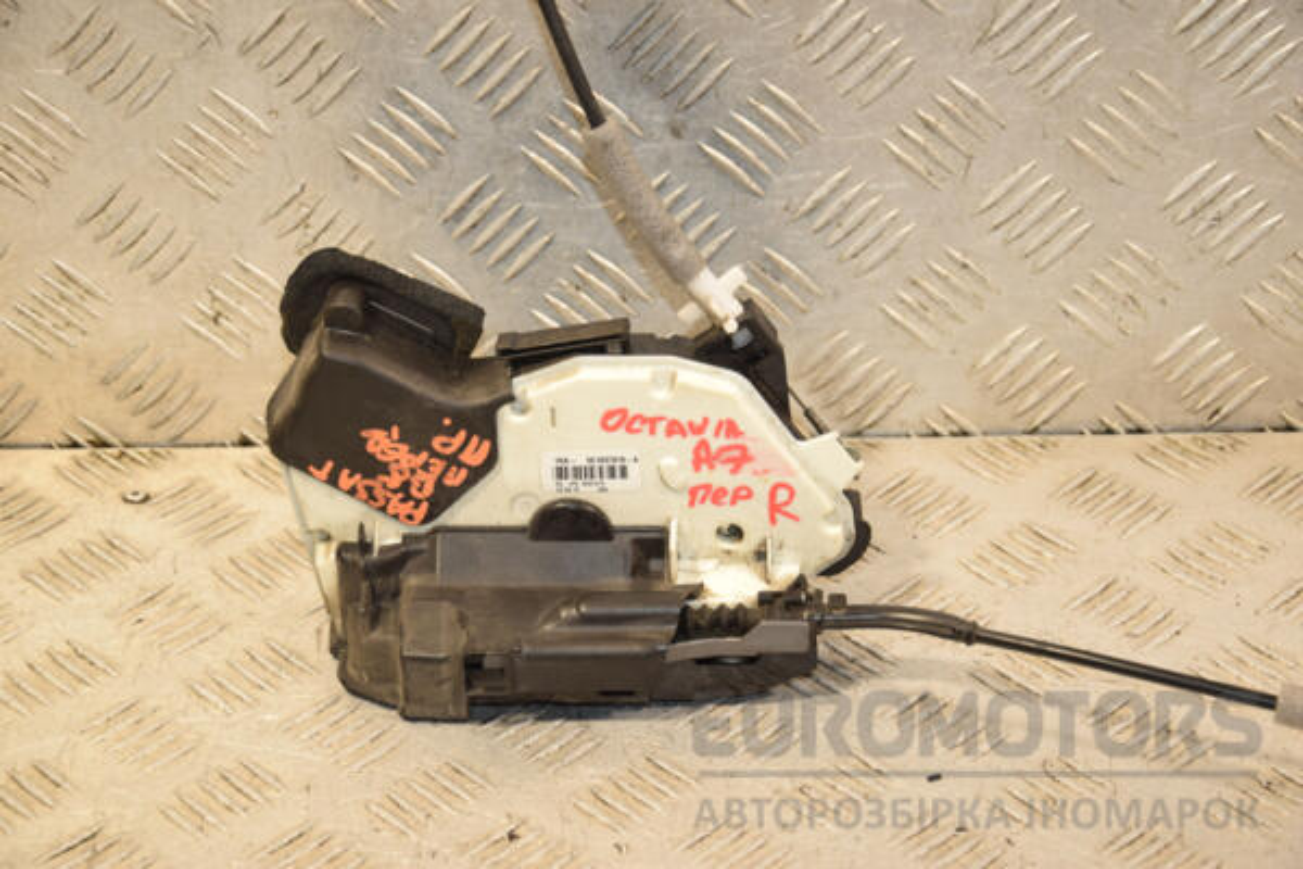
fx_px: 3366
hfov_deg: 21.9
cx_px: 652
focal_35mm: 93
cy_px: 434
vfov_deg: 14.7
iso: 800
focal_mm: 62
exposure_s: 1/200
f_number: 6.3
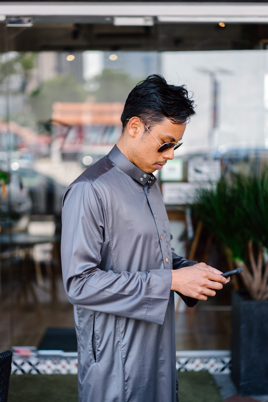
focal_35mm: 56
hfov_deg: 24.2
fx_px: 625
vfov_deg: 35.6
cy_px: 205
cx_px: 136
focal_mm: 55
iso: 50
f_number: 1.8
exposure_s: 1/160
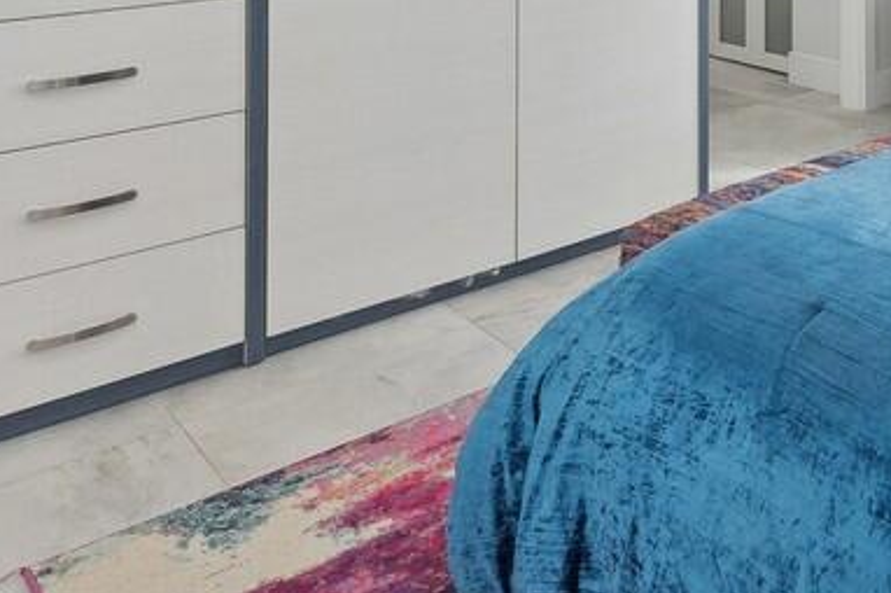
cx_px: 1017
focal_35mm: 44
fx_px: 1088
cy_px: -169
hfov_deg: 36.5
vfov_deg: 26.2
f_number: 8
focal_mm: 12
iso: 100
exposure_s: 1/10
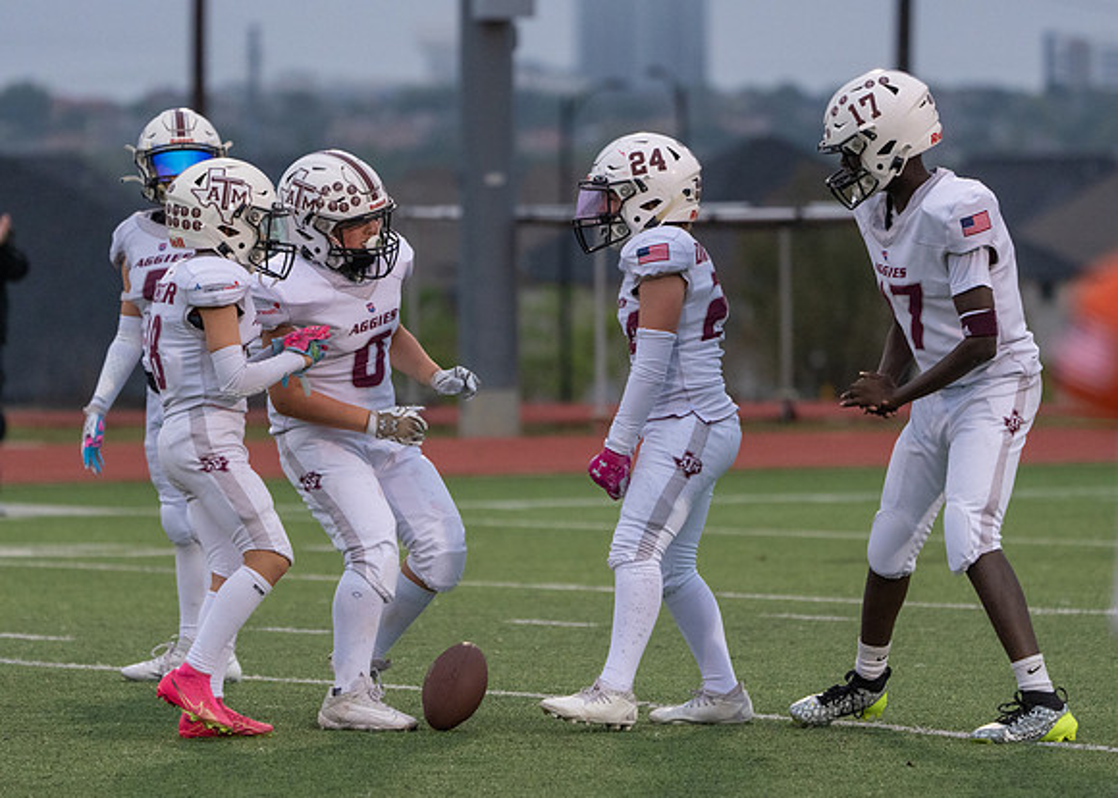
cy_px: 398
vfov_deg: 4.3
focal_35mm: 335
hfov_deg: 6.0
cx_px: 574
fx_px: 10637
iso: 4000
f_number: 5.6
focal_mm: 276
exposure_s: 1/1000
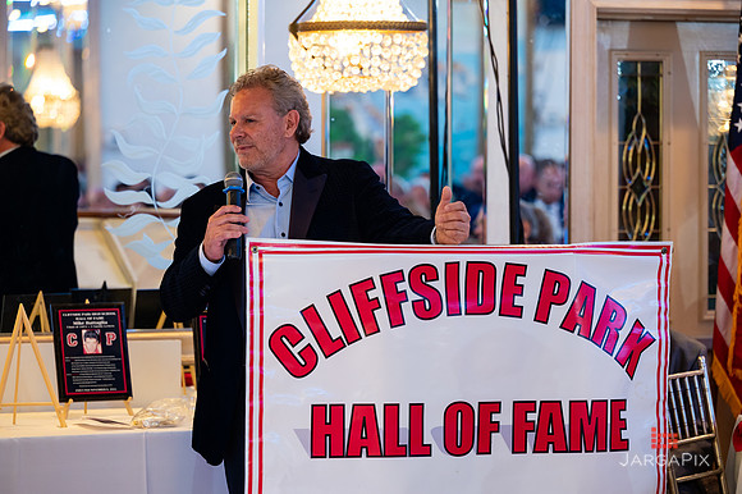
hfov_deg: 16.2
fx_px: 2610
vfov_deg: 10.8
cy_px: 234
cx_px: 391
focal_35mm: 127
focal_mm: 120
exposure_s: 1/125
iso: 1250
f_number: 3.2
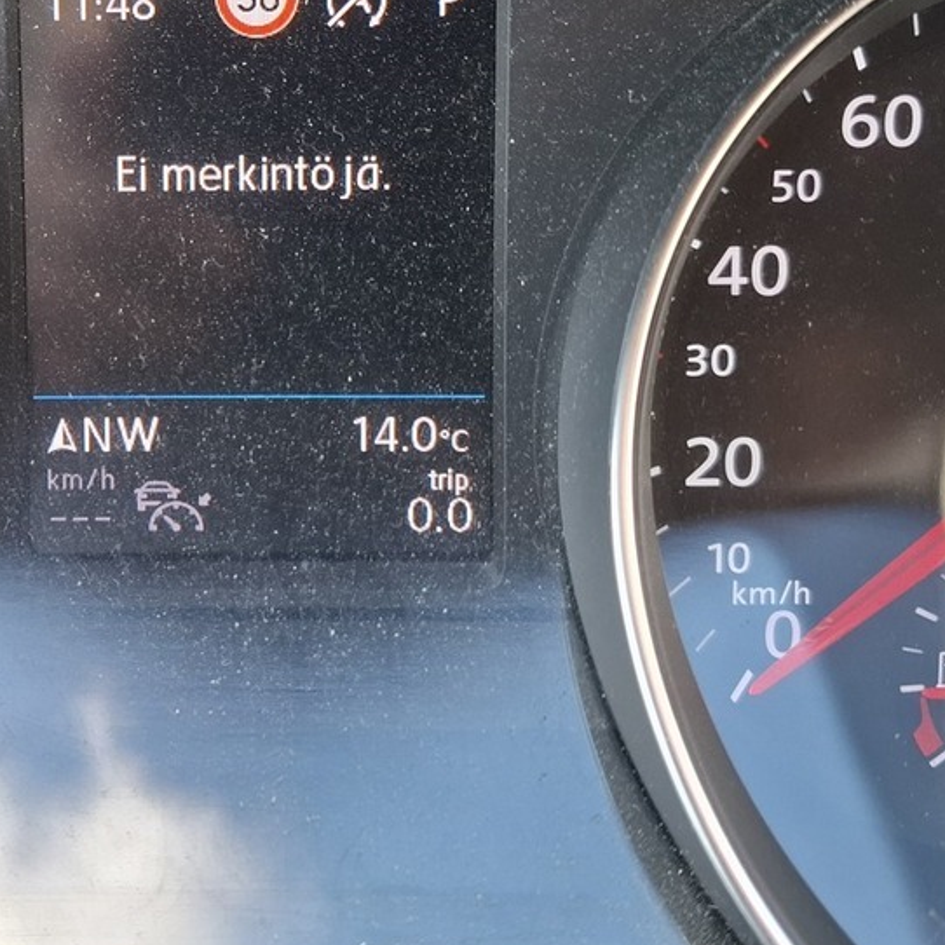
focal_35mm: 54
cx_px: 167
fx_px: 1668
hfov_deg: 30.7
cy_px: 232
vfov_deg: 31.1
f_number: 1.8
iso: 100
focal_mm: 5.54
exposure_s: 1/100
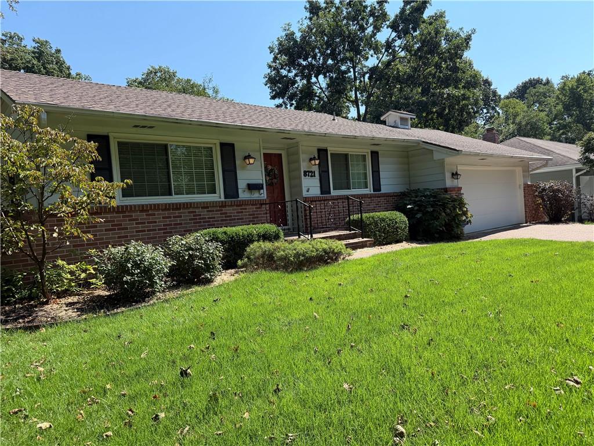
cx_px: 297
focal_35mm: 24
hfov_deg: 71.6
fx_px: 412
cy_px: 223
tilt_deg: -0.4
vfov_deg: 56.8
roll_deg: +3.8
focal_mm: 6.76
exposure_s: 1/2370
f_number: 1.78
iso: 100
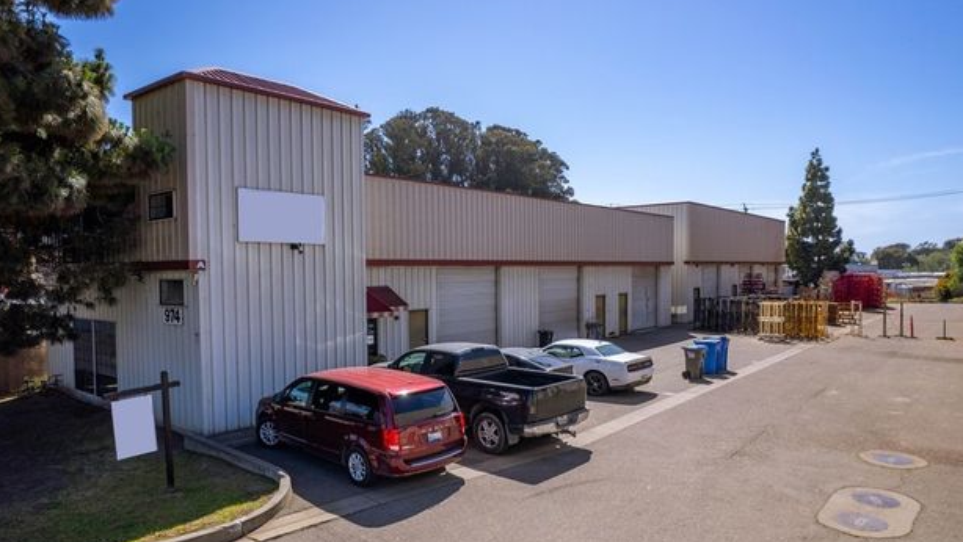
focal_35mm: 24
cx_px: 486
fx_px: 613
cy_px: 294
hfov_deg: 76.3
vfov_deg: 47.7
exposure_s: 1/2500
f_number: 2.8
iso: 100
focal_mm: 8.38
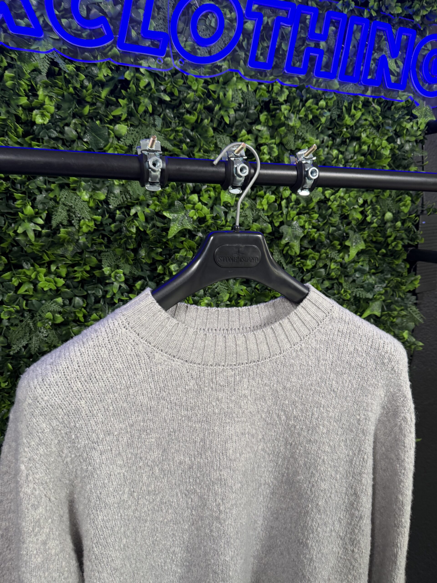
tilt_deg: -10.9
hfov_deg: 56.8
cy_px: 292
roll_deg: -2.5
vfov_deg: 71.6
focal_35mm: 24
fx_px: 404
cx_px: 218
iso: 160
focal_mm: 6.76
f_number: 1.78
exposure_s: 1/63
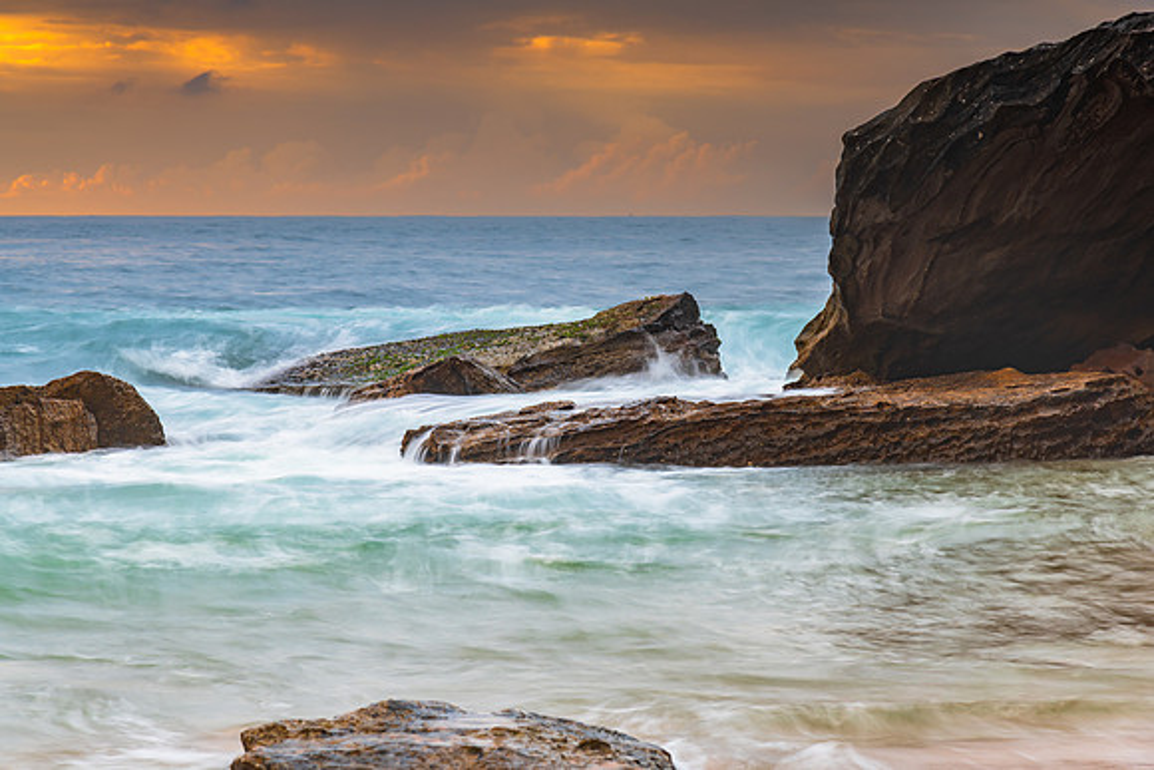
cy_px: 385
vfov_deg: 11.4
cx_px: 577
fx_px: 3873
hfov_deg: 16.9
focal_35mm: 121
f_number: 9
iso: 64
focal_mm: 120
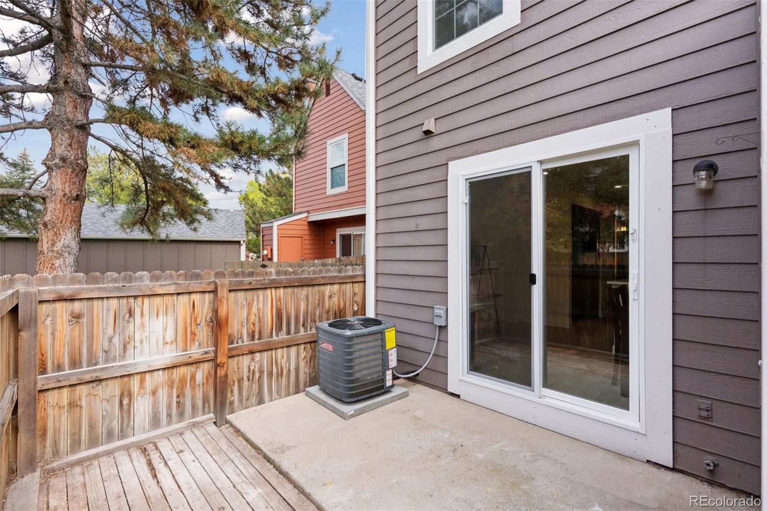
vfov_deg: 70.4
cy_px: 256
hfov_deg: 93.3
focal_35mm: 17
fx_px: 362
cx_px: 384
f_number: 9
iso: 400
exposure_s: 1/250
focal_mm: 17
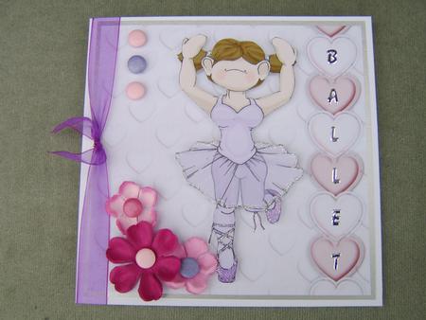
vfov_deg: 45.5
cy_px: 160
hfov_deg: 58.3
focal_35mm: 31
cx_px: 213
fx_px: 382
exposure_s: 1/104
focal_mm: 8.13
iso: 71
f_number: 2.7
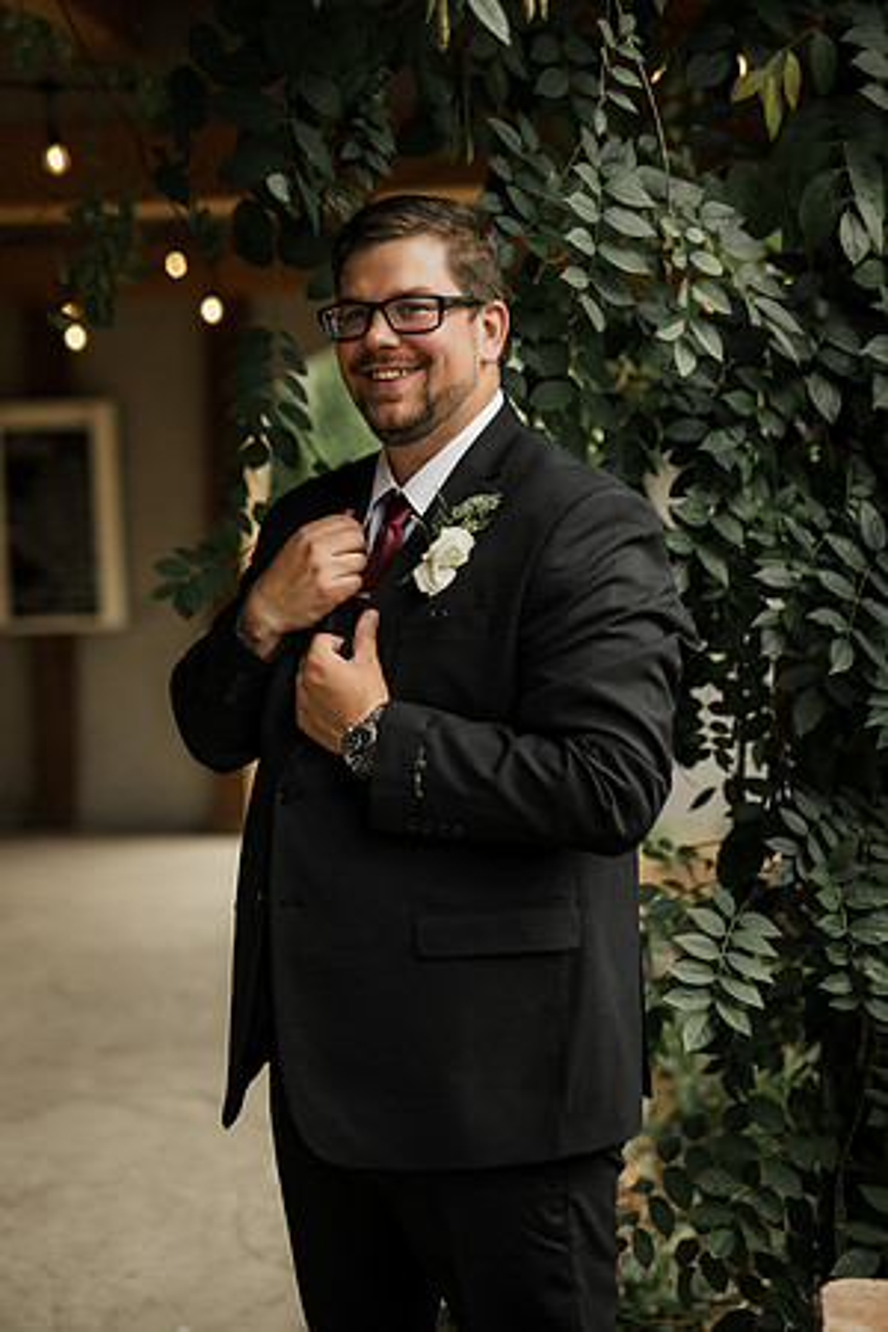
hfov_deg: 27.0
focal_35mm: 50
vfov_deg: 39.6
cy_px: 666
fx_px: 1850
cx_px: 444
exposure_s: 1/200
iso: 100
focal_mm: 50
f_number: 1.8
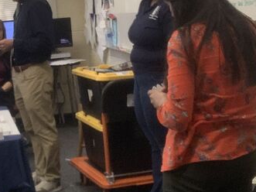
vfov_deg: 14.9
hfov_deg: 19.6
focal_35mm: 99
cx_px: 52
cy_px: 49
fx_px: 732
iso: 125
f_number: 2.2
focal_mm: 2.87
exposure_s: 1/60
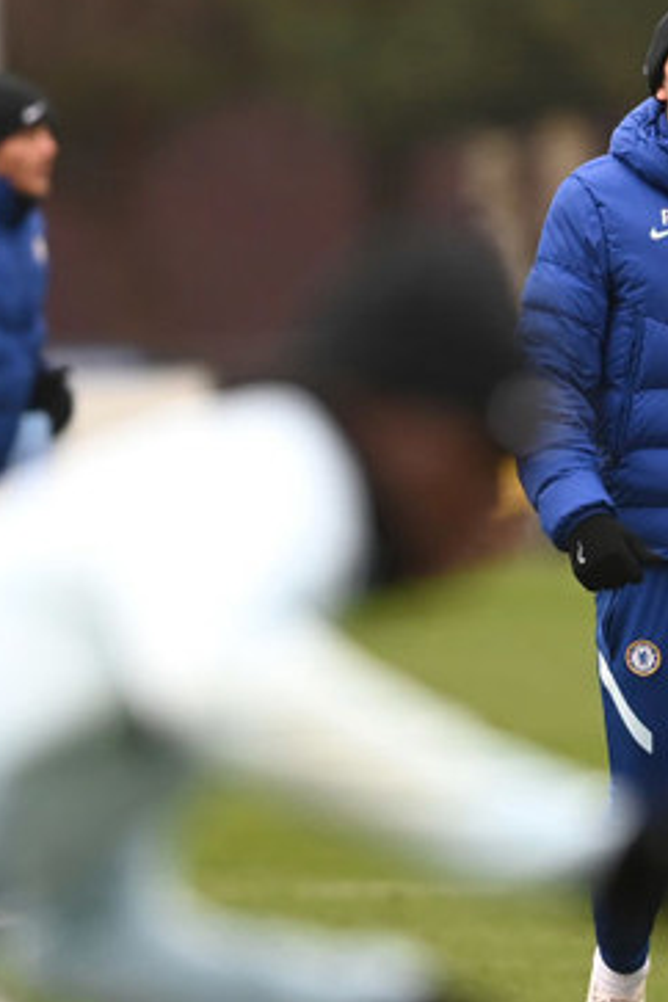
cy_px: 591
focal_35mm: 881
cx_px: 425
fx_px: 24519
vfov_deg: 2.3
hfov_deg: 1.6
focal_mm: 400
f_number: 2.8
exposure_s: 1/2000
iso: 1000
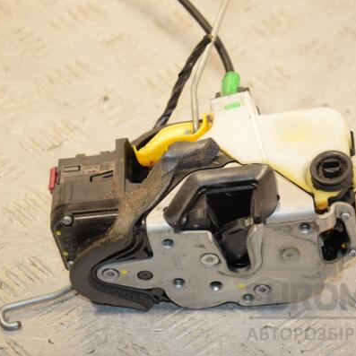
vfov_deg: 12.1
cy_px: 178
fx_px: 1683
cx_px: 230
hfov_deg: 12.1
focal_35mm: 145
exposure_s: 1/200
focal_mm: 75
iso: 800
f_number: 5.3
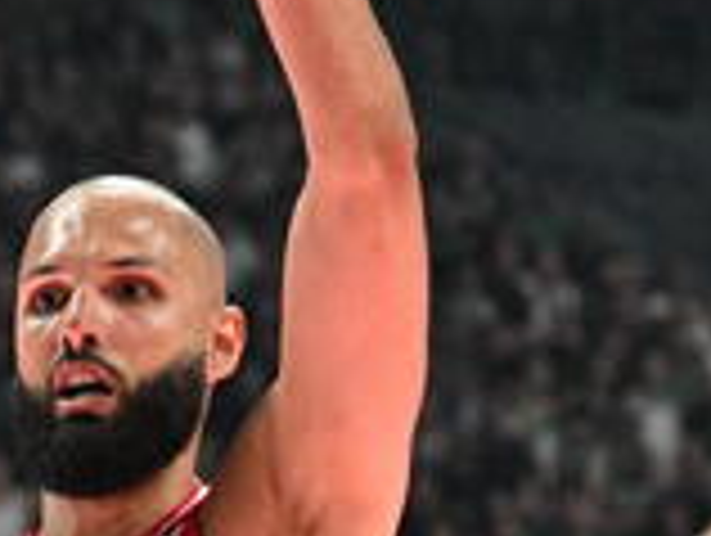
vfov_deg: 3.9
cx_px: -342
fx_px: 7879
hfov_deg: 5.1
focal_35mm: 383
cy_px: 775
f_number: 3.5
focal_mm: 70
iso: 2500
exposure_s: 1/800
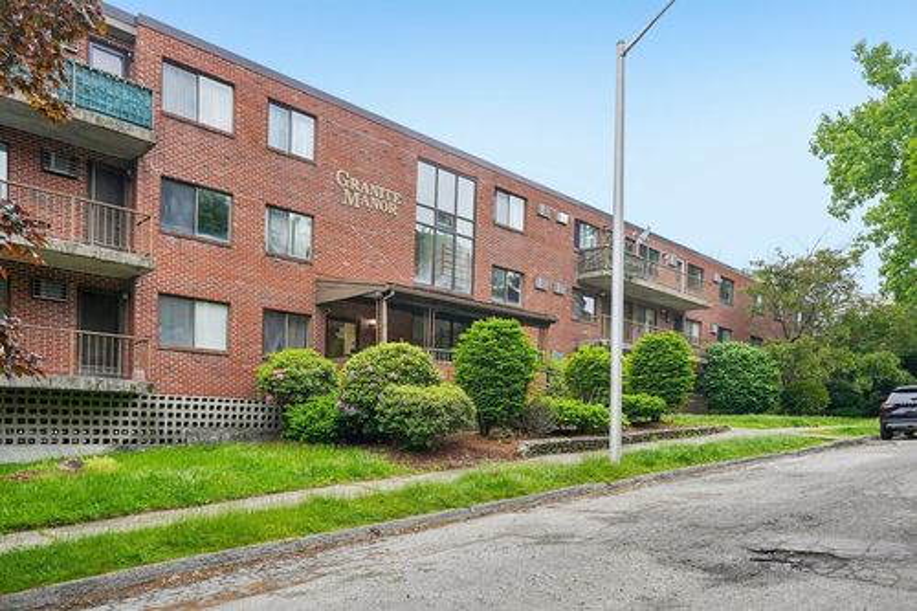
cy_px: 306
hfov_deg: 76.1
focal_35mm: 23
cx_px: 458
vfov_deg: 55.1
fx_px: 586
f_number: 8
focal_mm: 23
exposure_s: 1/30
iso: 250
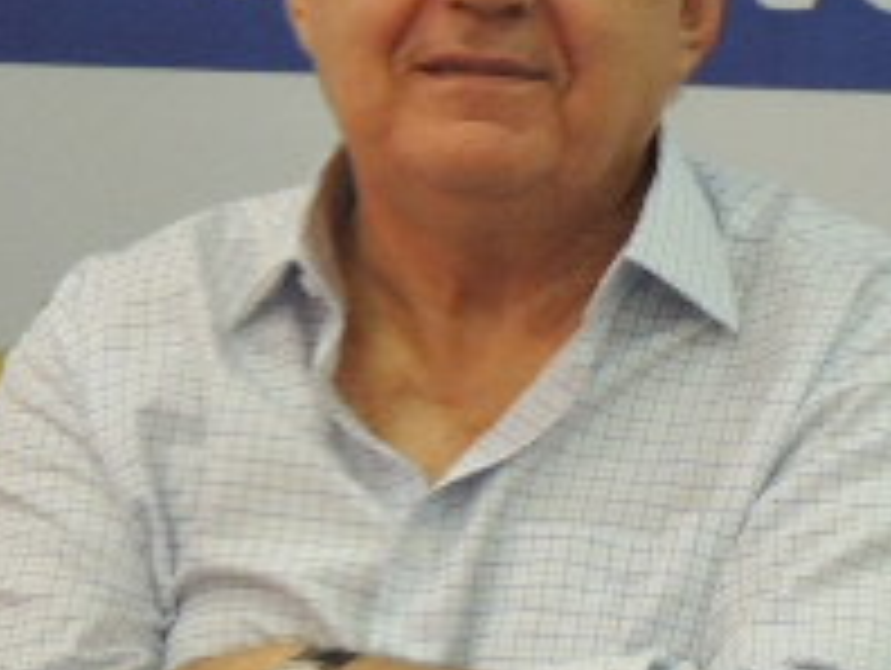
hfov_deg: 2.4
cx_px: 1328
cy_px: -99
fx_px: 20823
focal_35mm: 808
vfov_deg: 1.8
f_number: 4.7
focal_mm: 44.5
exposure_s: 1/30
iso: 800
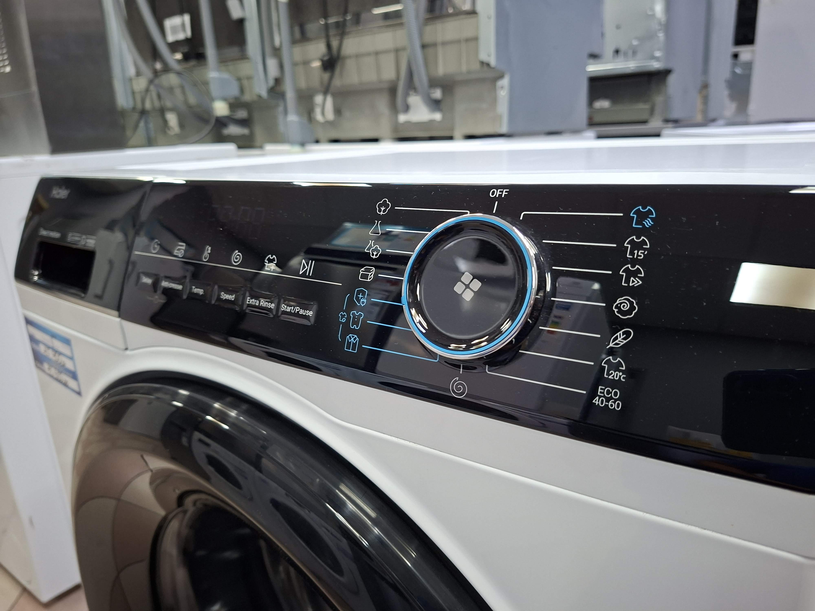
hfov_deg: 73.9
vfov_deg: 58.9
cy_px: 306
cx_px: 408
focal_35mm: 23
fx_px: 542
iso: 200
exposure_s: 1/50
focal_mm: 5.54
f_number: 1.8
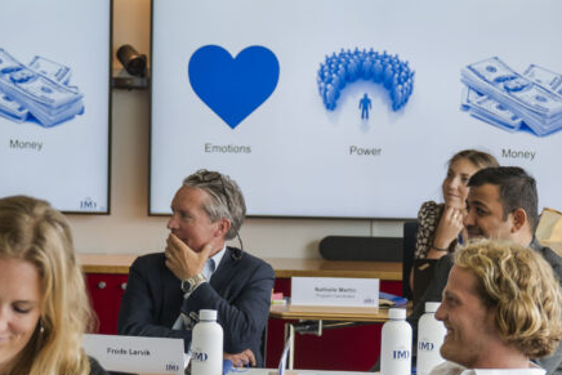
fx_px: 2530
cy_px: 444
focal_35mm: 162
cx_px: 220
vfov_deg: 8.4
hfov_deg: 12.7
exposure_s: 1/160
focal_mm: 49
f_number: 3.6
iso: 500
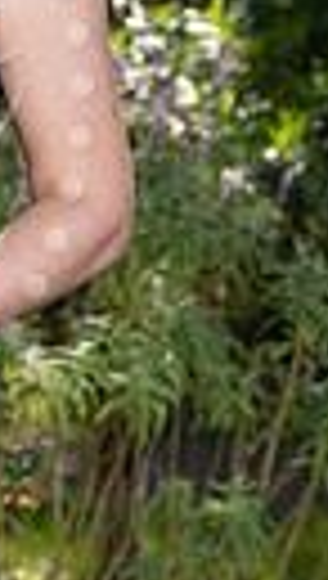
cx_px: -328
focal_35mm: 369
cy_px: 94
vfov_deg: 5.8
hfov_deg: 3.3
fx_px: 5679
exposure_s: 1/200
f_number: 5.6
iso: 200
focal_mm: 101
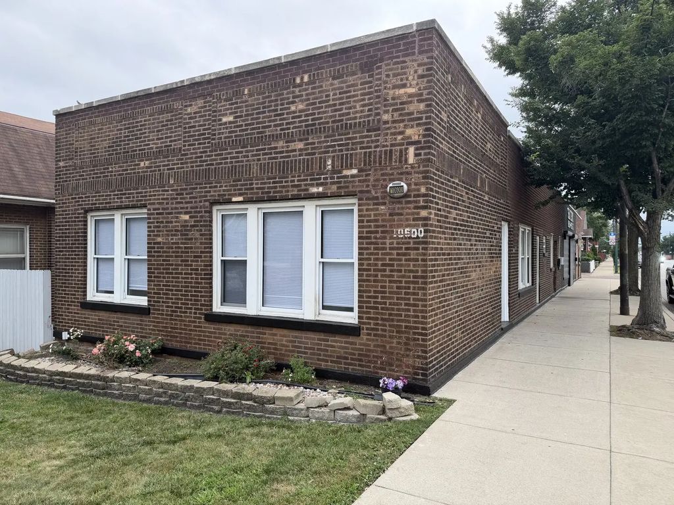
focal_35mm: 24
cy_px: 252
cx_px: 337
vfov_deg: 56.8
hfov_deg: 71.6
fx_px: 467
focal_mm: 6.76
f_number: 1.78
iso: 80
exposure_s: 1/183
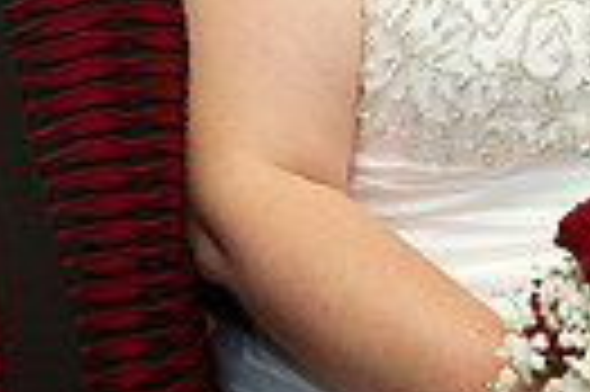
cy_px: -153
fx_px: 2750
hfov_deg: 12.2
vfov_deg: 8.0
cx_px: 428
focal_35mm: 168
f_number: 3.5
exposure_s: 1/160
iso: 1600
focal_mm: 38
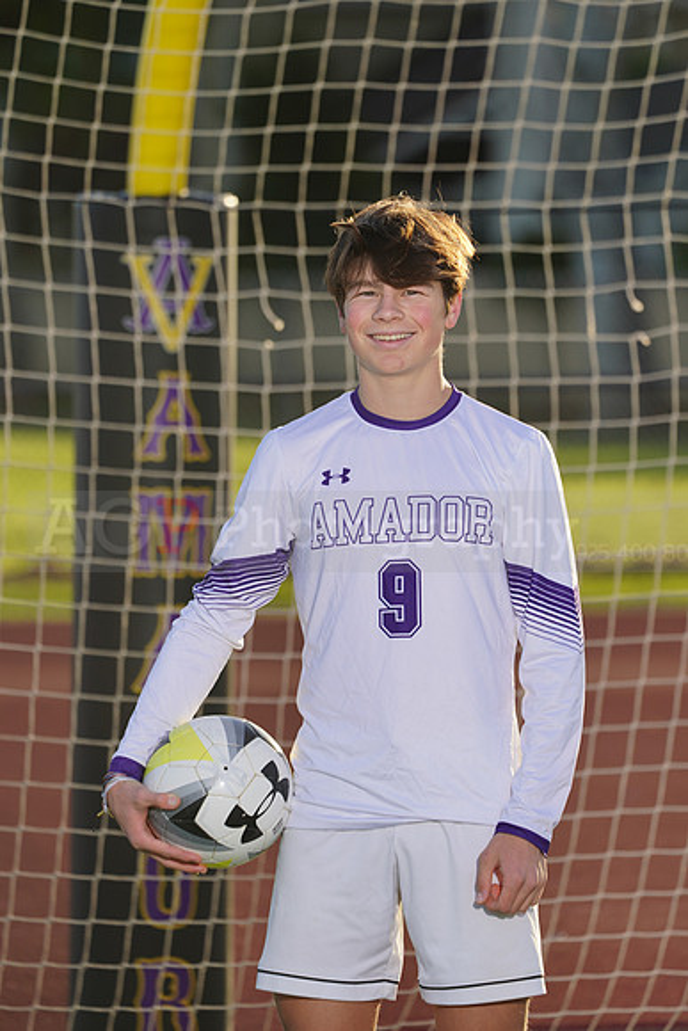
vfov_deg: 5.4
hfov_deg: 3.6
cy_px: 516
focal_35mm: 379
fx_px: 10857
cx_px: 344
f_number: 8
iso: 100
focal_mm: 379
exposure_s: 1/200
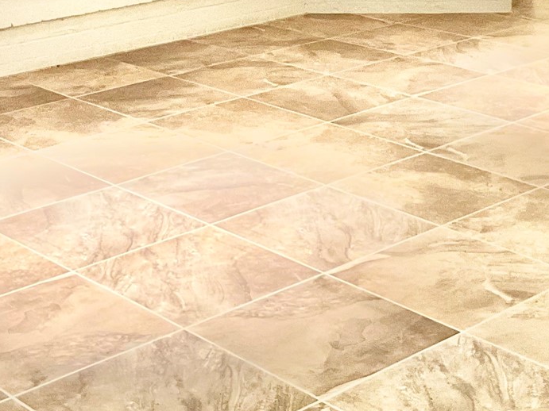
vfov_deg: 16.4
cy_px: -96
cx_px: 291
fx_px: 1364
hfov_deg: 22.8
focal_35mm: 86
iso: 200
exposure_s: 1/60
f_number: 1.8
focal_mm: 3
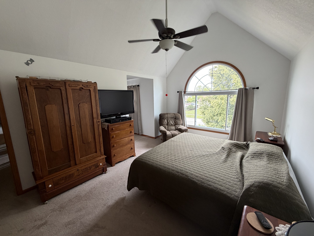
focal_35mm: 14
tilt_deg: -8.9
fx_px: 127
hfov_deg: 102.1
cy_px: 118
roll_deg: +0.7
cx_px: 157
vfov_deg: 85.7
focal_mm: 2.22
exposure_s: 1/121
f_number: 2.2
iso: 160
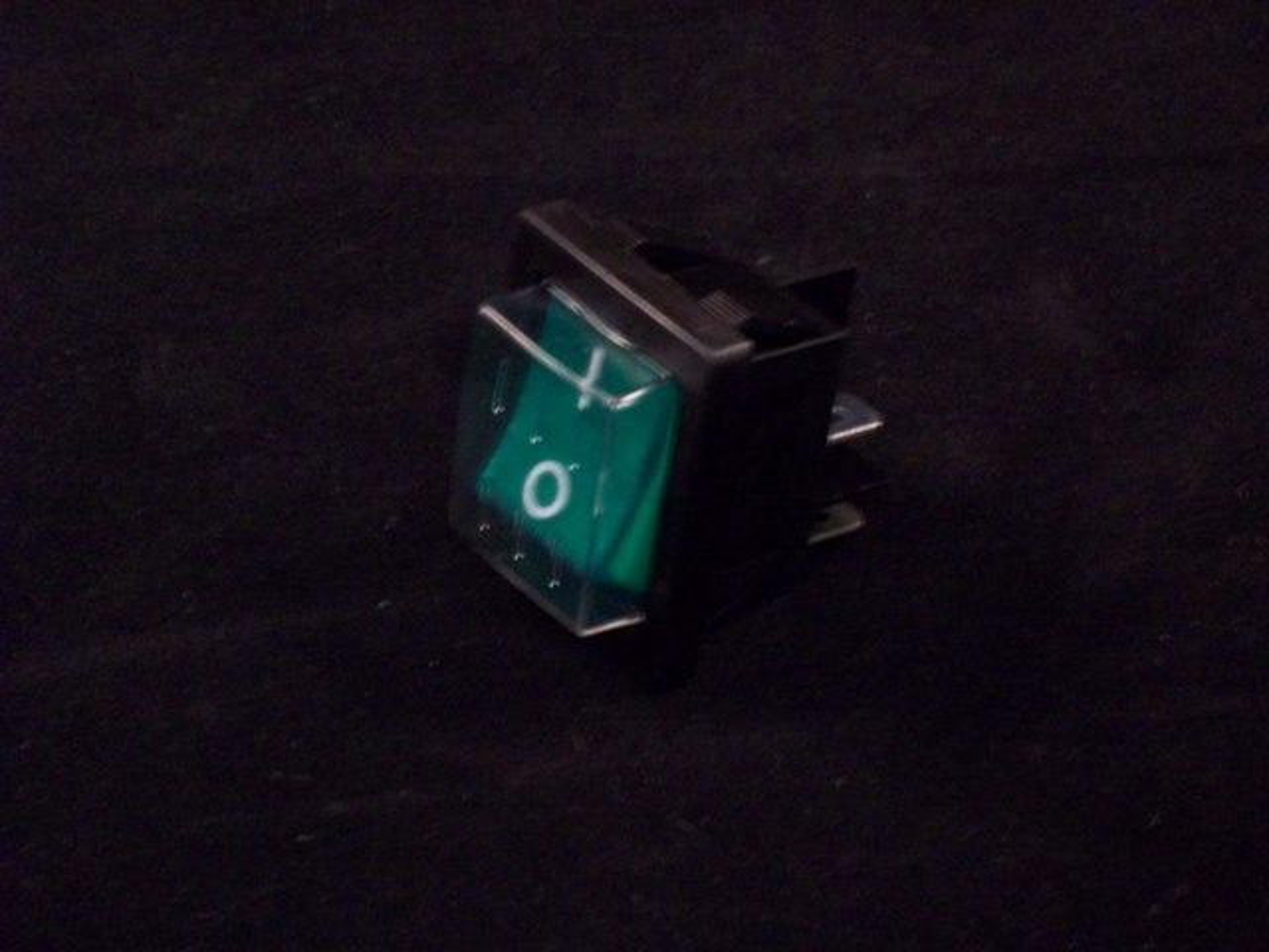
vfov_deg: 13.3
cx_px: 634
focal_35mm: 111
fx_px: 4069
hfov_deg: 17.7
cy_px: 476
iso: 200
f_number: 5.2
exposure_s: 1/8
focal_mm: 18.6
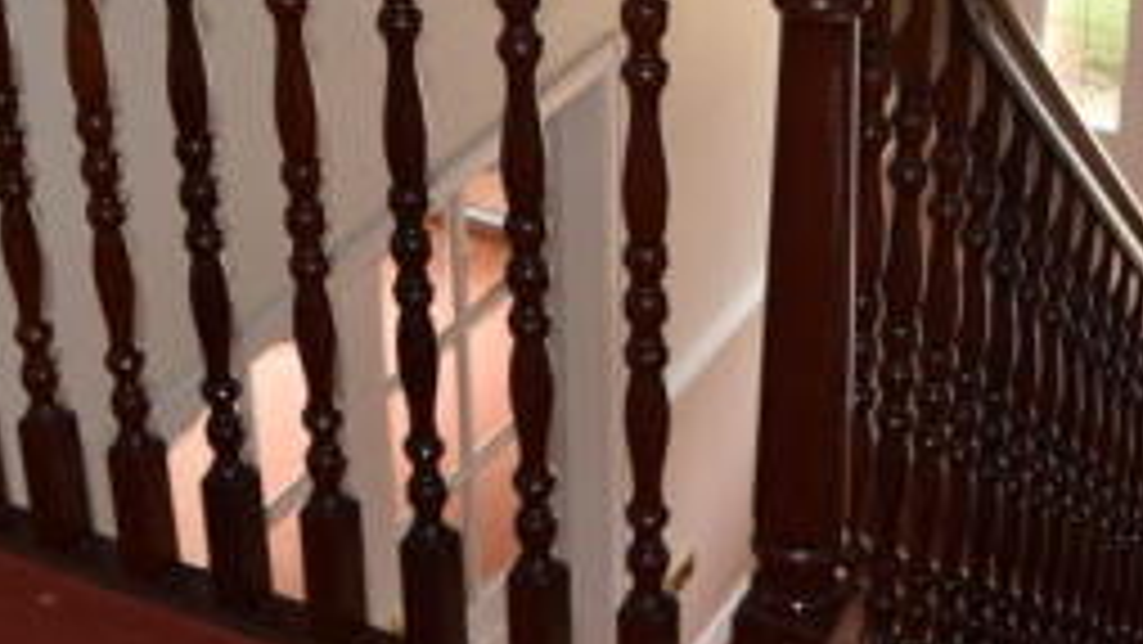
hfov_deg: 28.9
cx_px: 706
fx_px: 2213
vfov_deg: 16.3
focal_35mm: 73
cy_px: 61
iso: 100
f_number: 4.5
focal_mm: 18
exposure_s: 1/5
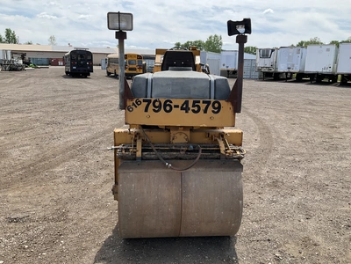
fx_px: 294
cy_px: 132
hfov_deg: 61.7
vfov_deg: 48.2
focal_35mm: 29
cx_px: 176
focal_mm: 3
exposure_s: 1/912
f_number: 1.8
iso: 25
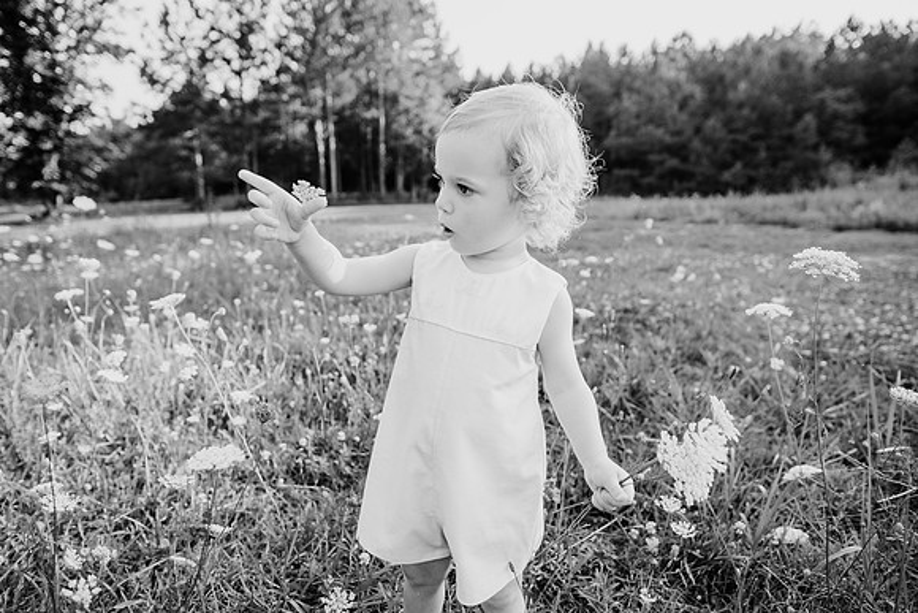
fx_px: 612
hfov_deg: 73.7
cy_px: 306
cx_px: 459
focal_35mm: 24
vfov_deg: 53.2
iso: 160
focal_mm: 24
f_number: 2.8
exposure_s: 1/800
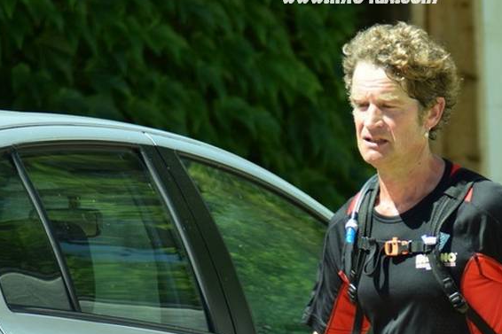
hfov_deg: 4.3
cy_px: 338
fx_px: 6649
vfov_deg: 2.9
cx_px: 358
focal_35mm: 477
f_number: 4.2
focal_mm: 150
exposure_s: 1/1000
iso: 400
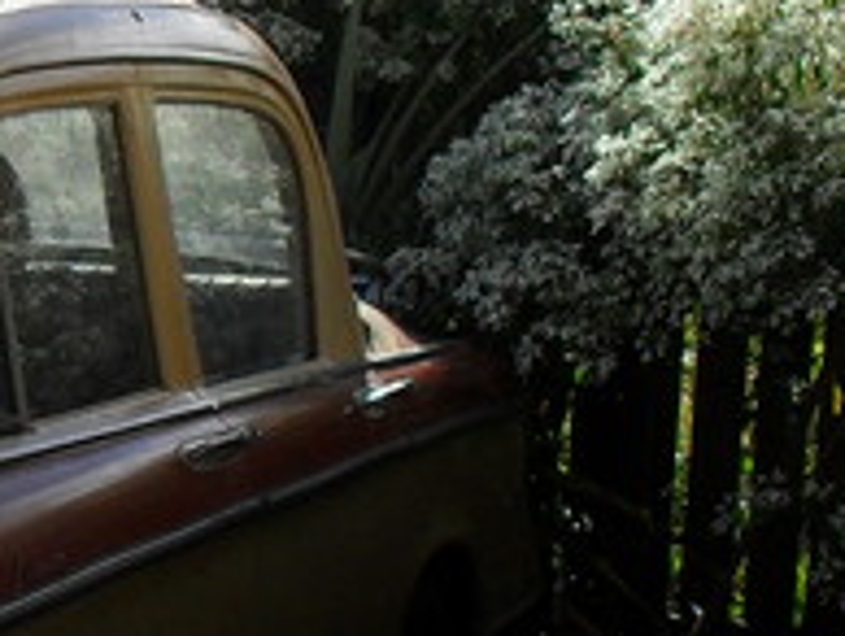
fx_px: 3519
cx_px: -562
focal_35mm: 144
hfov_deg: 12.7
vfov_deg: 10.3
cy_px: 562
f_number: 8.4
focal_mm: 6.3
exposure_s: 1/250
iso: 100
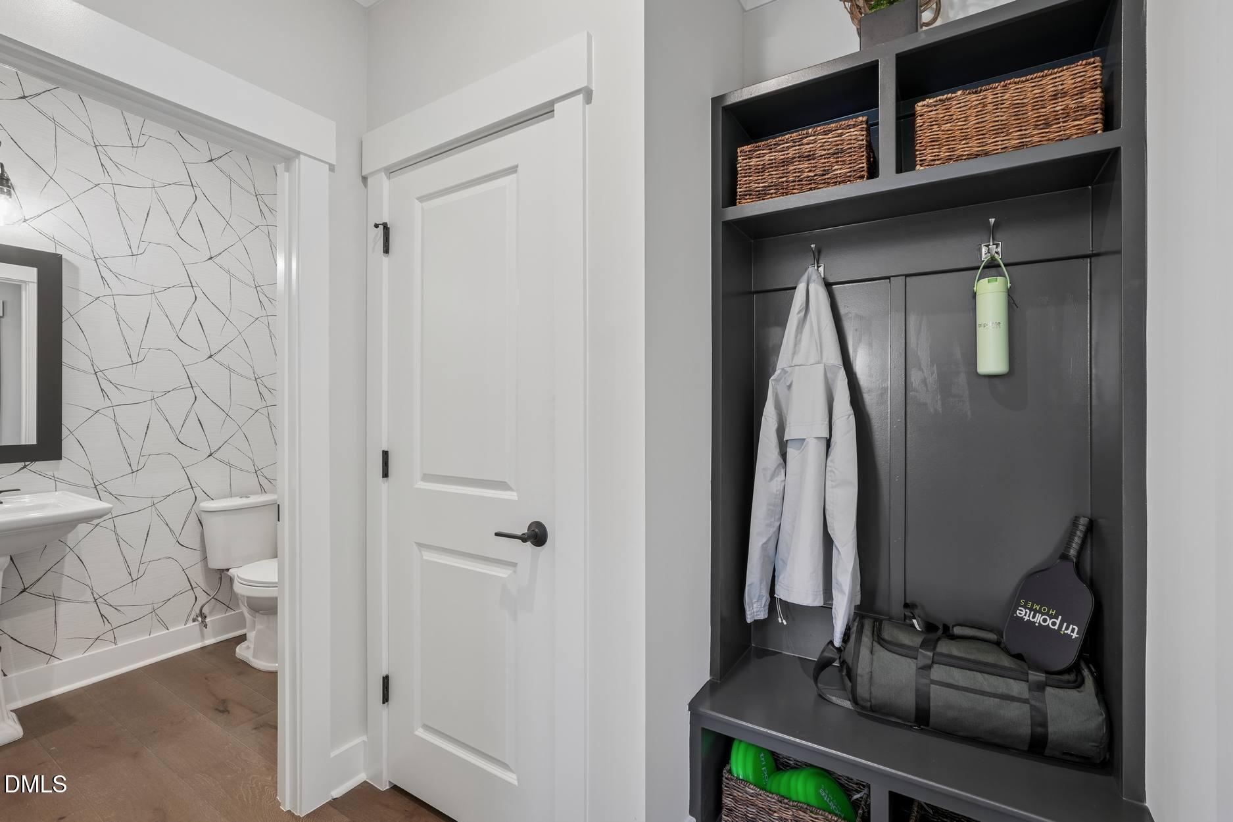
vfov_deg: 73.7
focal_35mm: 16
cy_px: 411
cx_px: 616
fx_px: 548
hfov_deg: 96.7
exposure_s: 1/3.33
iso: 200
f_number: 9
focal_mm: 16
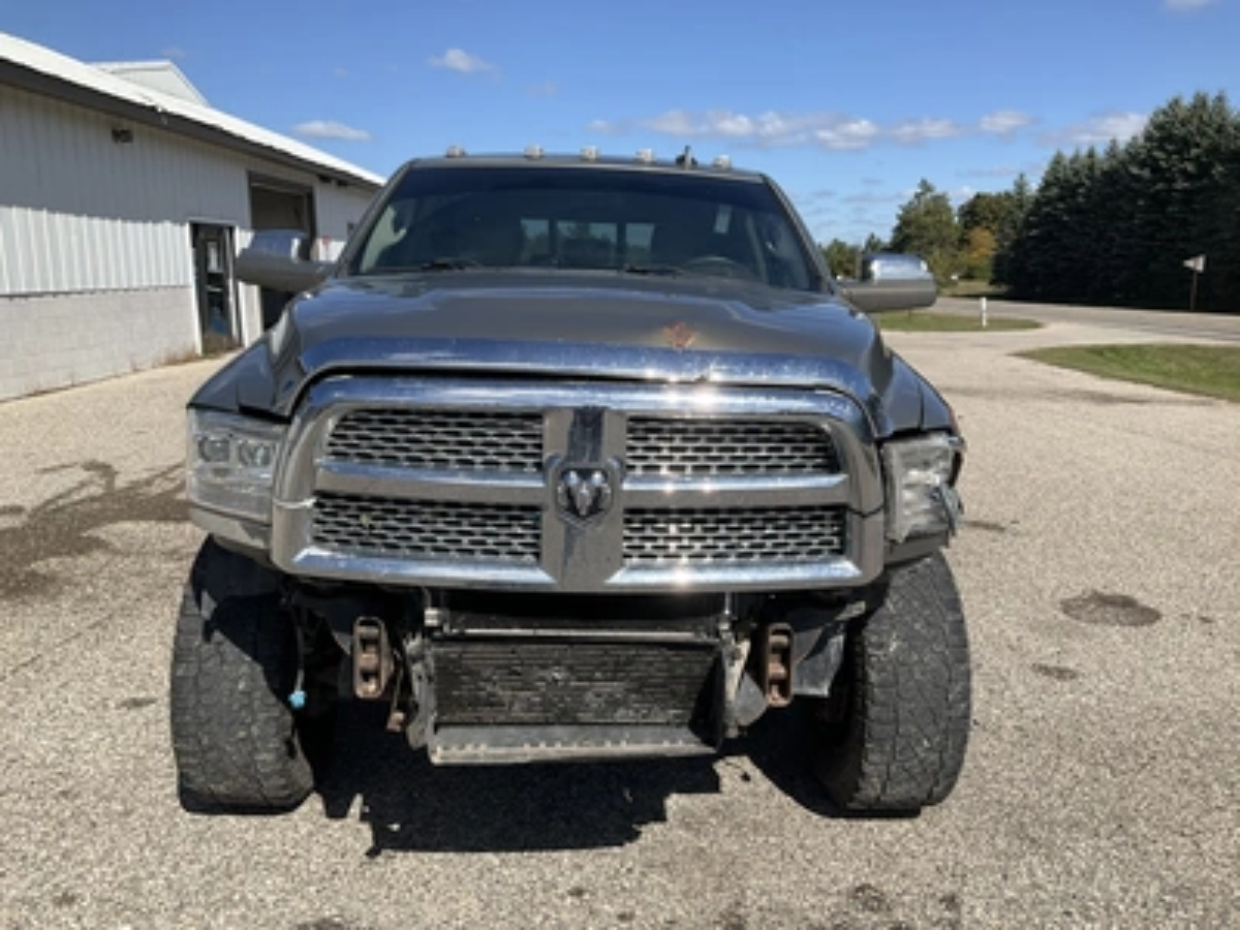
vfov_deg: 48.2
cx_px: 620
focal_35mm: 29
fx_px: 1039
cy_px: 465
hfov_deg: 61.7
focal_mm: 3
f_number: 1.8
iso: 25
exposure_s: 1/2058
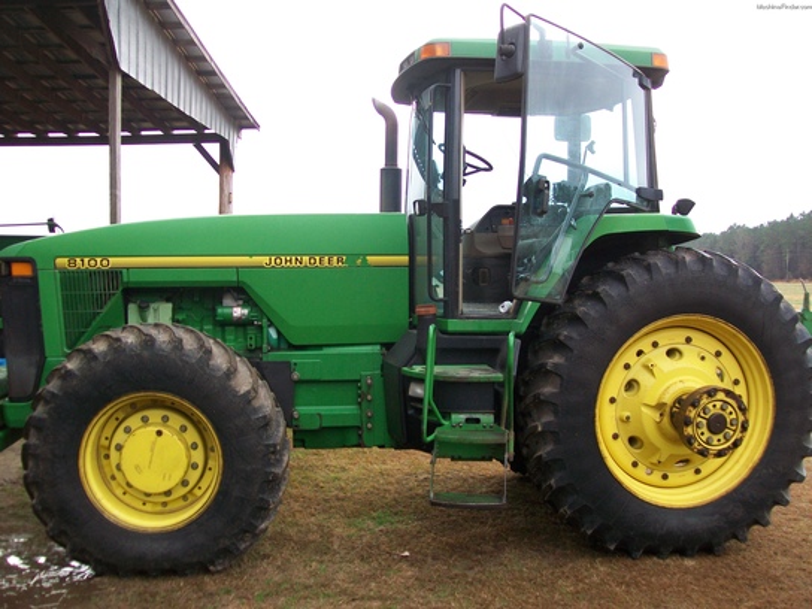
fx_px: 844
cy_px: 304
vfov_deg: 39.7
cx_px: 406
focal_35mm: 36
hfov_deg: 51.4
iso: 64
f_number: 2.7
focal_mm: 6
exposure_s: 1/100
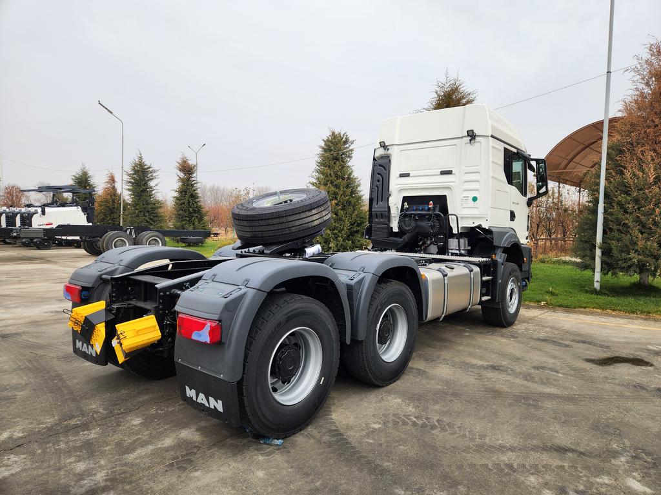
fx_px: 439
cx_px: 330
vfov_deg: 58.9
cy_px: 248
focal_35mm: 23
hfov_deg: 73.9
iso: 20
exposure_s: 1/629
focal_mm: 5.4
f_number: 1.8
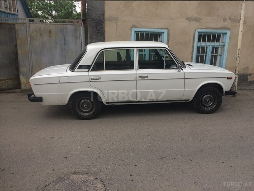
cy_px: 96
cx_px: 127
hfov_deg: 61.7
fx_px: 213
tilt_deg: -16.0
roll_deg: -1.3
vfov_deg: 48.2
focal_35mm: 29
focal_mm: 4.15
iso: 32
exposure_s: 1/100
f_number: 2.2
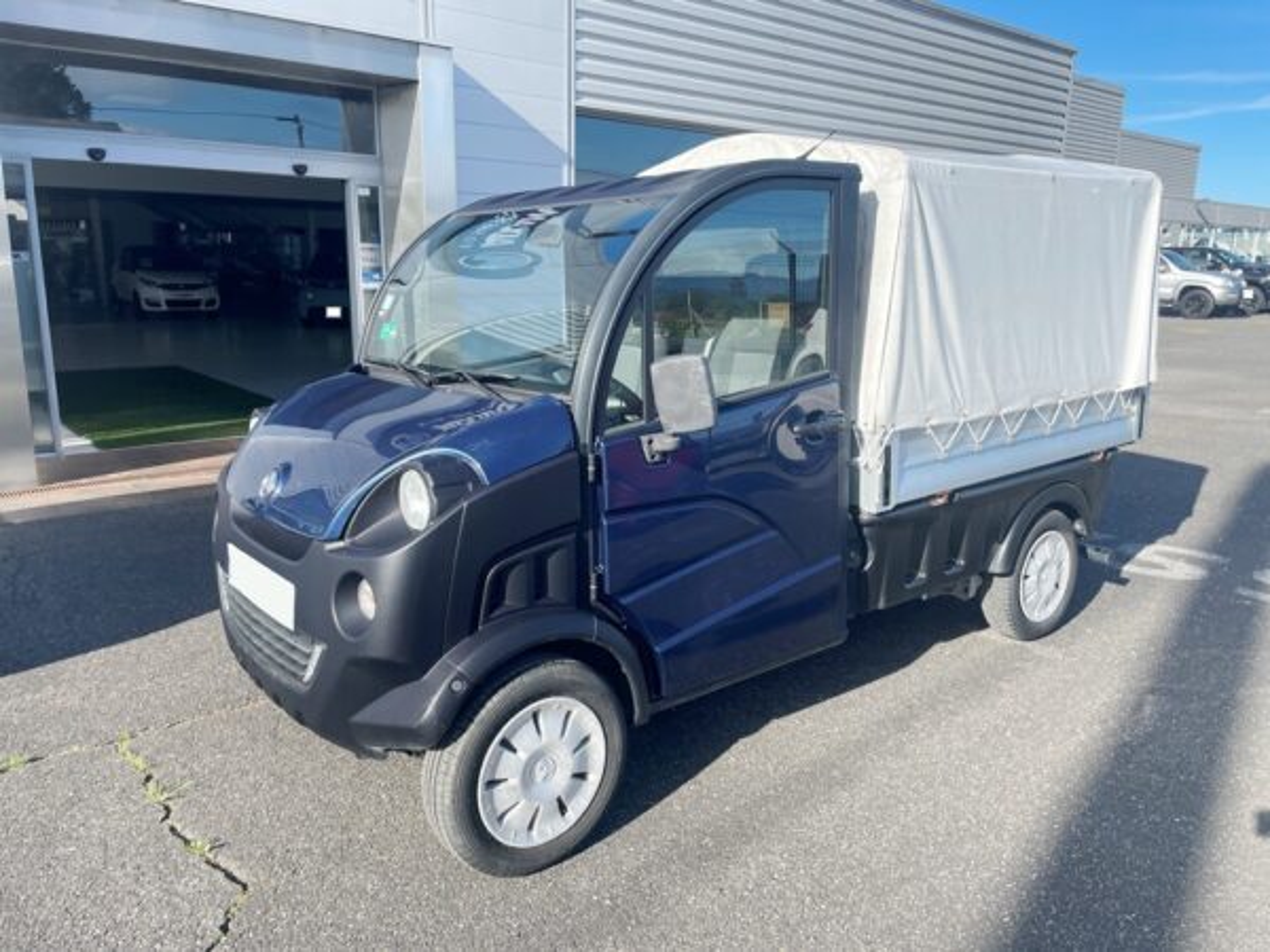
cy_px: 476
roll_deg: -0.2
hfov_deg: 67.3
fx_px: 954
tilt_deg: -15.2
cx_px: 635
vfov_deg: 53.1
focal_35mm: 26
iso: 32
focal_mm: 4.2
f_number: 1.6
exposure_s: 1/1715
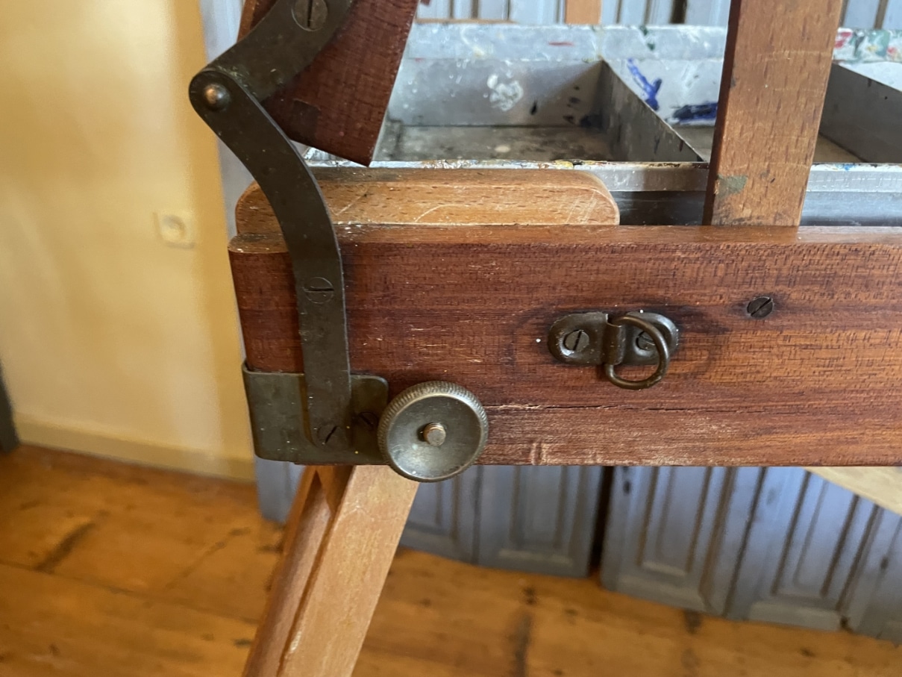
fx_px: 678
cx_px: 451
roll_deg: -0.3
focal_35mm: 26
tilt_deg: -29.6
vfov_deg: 53.1
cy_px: 338
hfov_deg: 67.3
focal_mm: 4.2
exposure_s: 1/25
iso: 500
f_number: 1.6
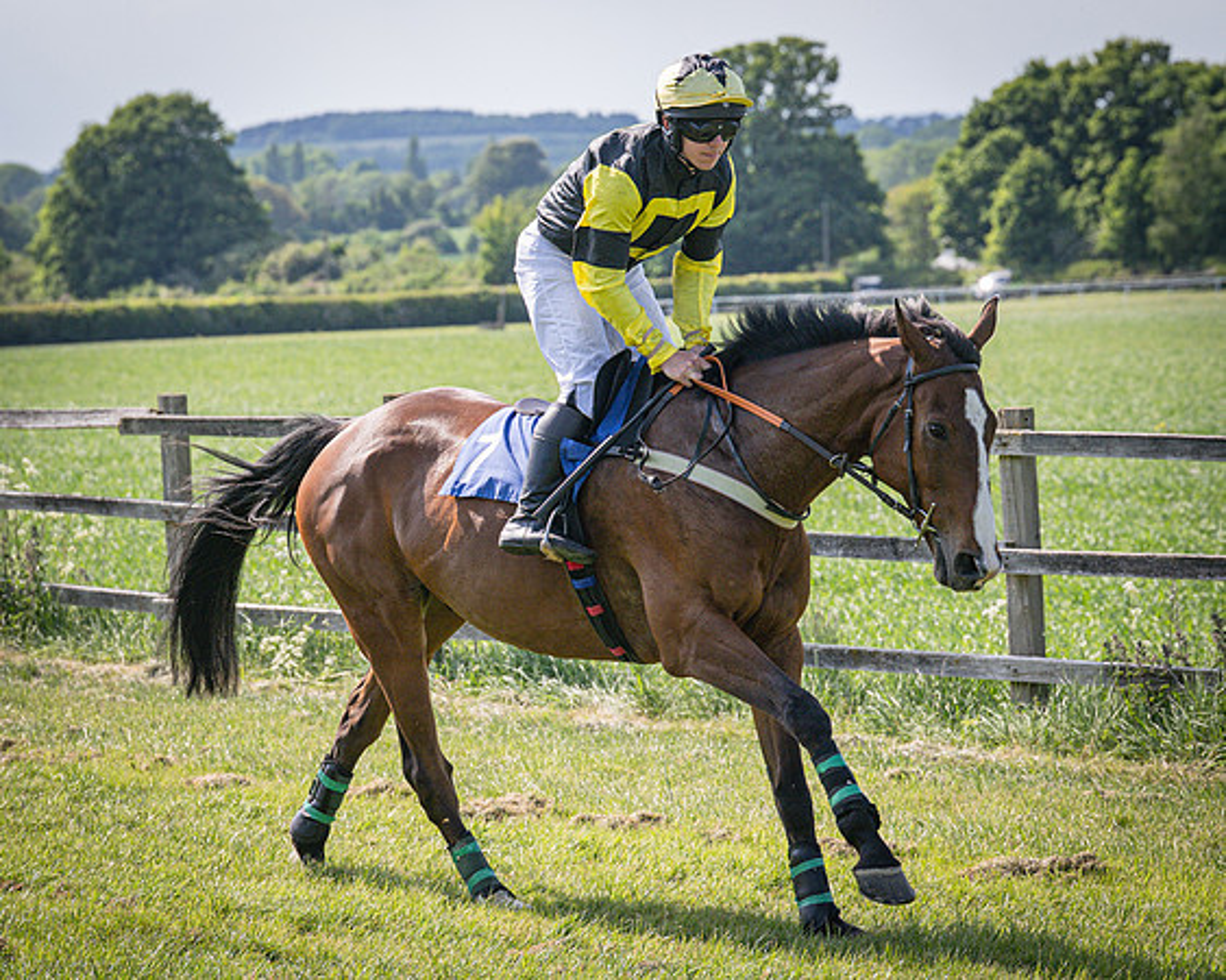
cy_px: 469
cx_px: 407
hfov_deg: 11.9
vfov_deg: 9.5
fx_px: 5866
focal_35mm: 162
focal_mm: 86
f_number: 4
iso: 400
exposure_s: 1/3200
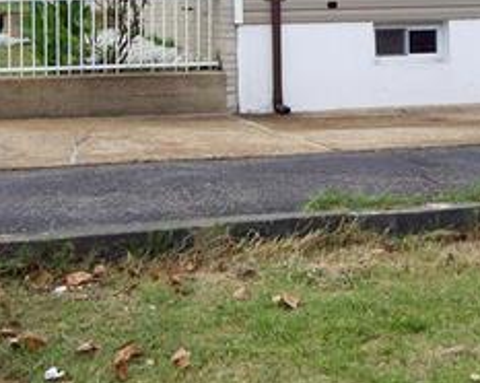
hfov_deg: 18.7
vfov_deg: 14.7
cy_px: -29
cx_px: 358
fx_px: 1448
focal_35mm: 102
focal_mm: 6.2
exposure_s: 1/200
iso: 100
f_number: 4.3
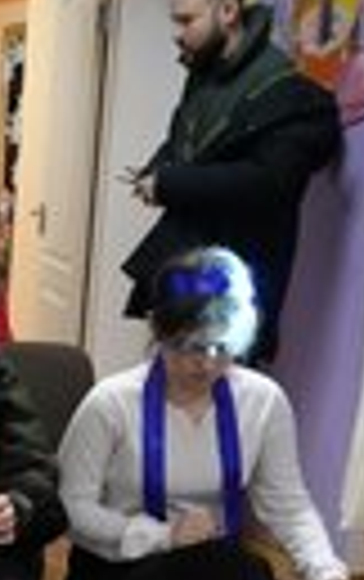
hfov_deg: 11.0
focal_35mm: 104
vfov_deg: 19.7
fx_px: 1645
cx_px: -445
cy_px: 479
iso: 10000
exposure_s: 1/160
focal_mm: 33
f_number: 4
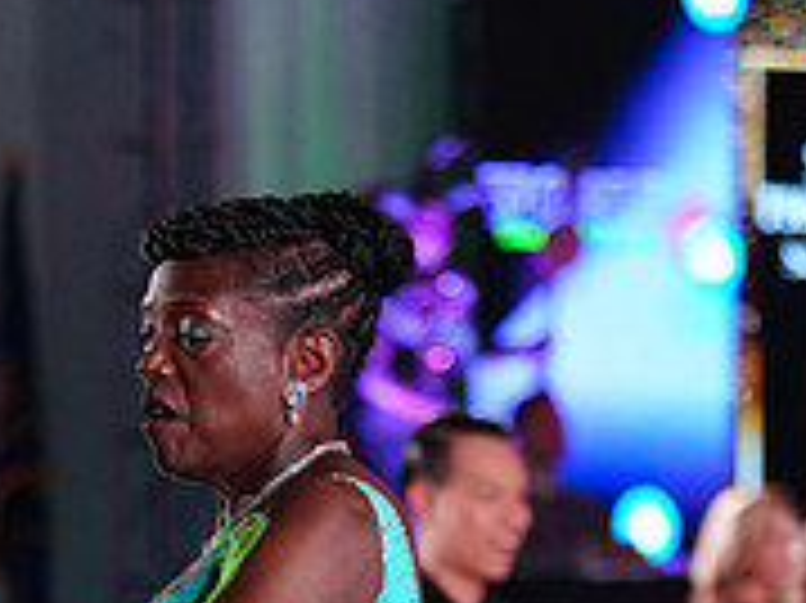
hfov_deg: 6.5
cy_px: 1161
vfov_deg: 4.8
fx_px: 7120
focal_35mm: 306
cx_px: 79
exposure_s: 1/640
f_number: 2.8
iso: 2000
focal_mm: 98
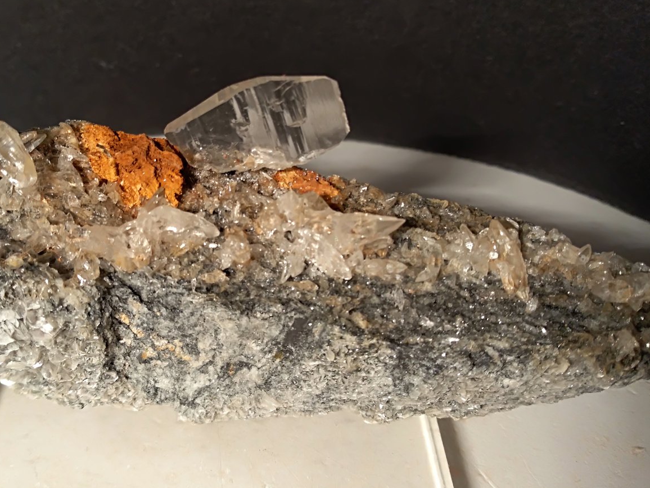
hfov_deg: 51.0
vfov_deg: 39.6
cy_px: 209
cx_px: 258
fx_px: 676
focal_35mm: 36
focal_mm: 3.54
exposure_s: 1/50
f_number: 2
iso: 149
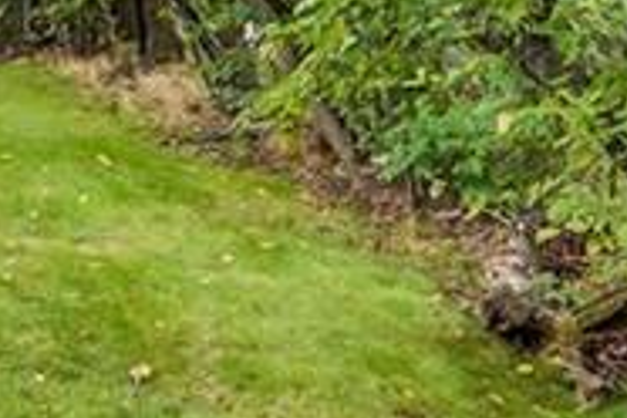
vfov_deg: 14.8
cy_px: -125
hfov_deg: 18.1
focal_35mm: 88
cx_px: -519
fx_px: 1533
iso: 400
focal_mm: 16
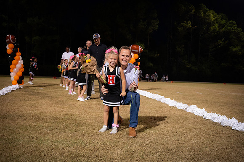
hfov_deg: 46.4
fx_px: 284
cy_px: 81
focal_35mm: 42
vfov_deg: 31.9
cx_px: 122
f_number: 4
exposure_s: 1/250
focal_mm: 42
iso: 3200
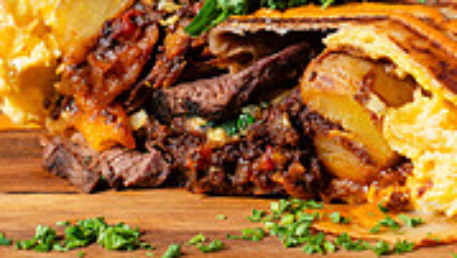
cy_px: 40
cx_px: 442
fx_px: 2510
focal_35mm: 207
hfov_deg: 10.3
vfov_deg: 5.9
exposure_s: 1/200
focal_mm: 50
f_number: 5
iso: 200
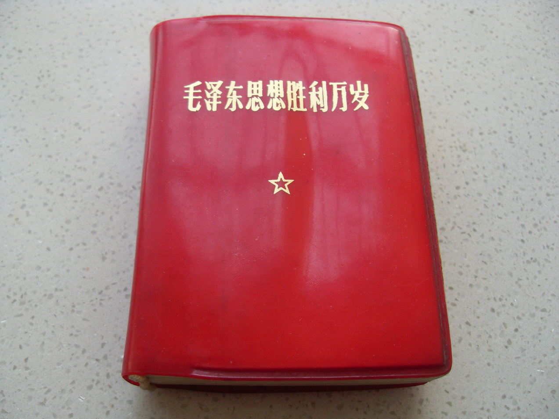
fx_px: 565
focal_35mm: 35
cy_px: 210
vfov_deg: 40.7
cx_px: 280
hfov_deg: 52.6
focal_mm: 6.3
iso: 80
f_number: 2.8
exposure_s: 1/90
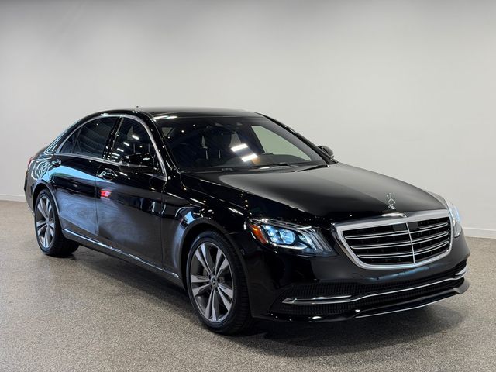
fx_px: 688
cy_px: 186
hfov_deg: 39.7
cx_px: 248
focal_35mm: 48
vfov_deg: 30.3
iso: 64
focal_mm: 6.76
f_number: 1.78
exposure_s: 1/248
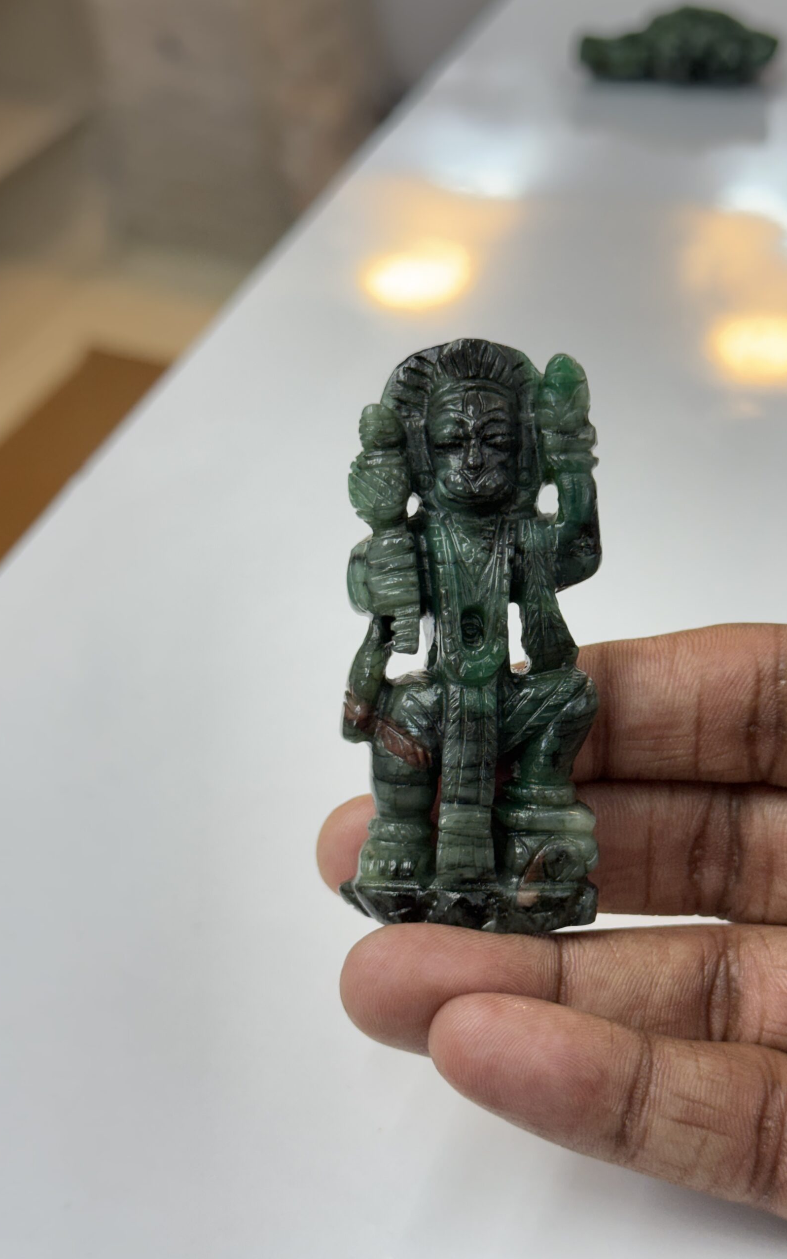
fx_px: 1750
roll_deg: -2.1
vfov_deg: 39.6
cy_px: 630
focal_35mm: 51
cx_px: 466
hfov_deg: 25.3
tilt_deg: -40.5
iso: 100
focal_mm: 6.76
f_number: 1.78
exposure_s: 1/123
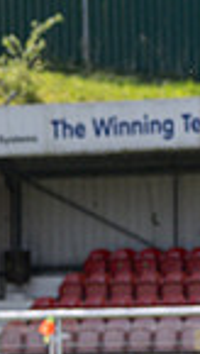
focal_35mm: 574
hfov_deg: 2.1
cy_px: 430
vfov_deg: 3.8
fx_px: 5390
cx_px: 616
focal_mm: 79
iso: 200
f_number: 4
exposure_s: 1/1000
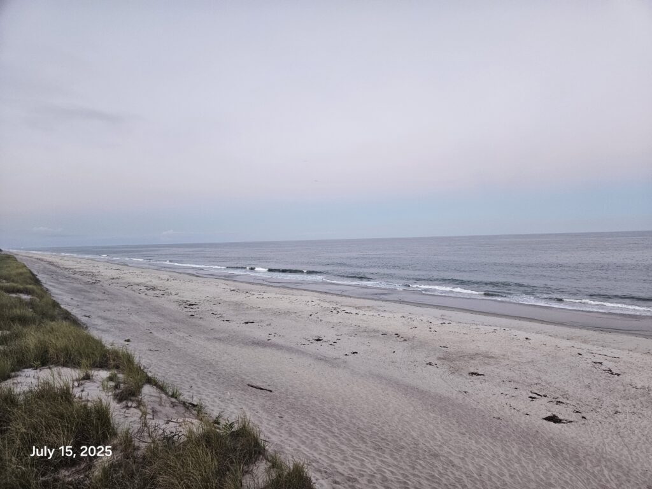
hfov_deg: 73.9
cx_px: 326
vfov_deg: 58.9
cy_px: 244
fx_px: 433
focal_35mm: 23
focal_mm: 5.4
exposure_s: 1/120
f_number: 1.8
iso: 250
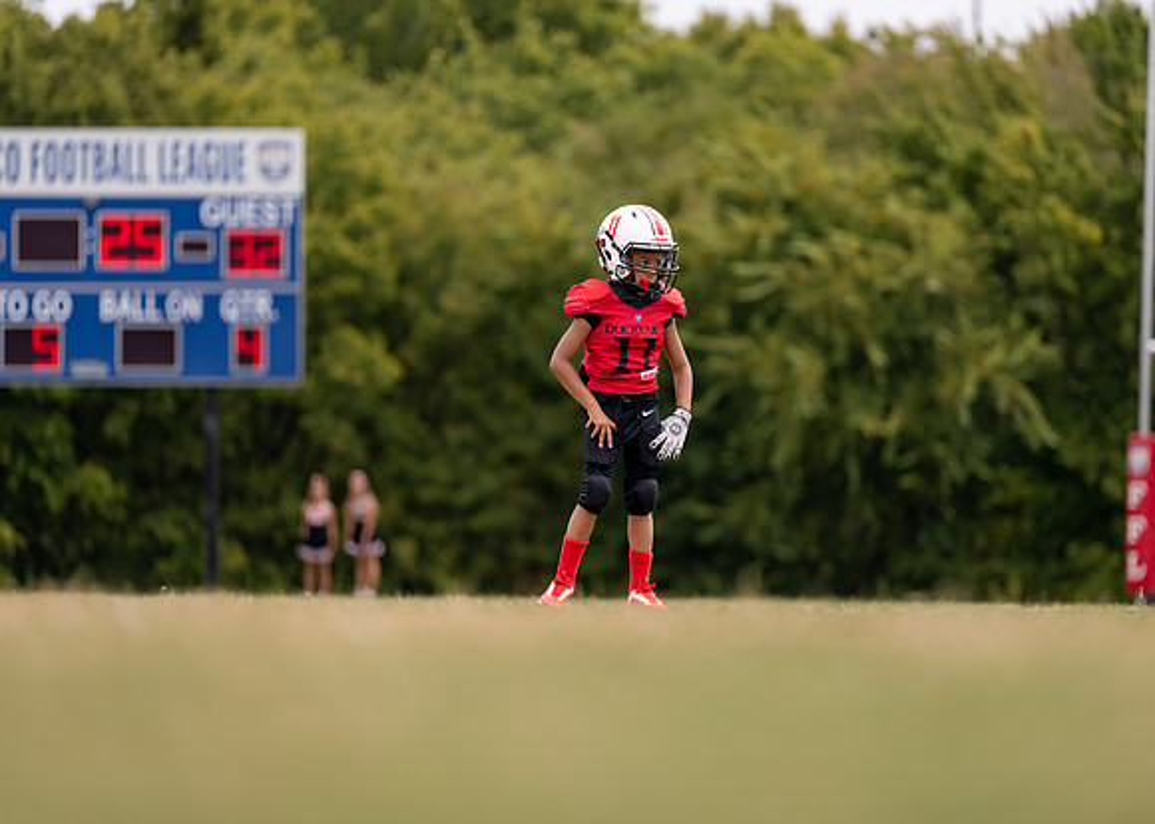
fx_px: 7101
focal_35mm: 217
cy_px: 411
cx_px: 615
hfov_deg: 9.3
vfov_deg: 6.6
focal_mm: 200
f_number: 2.8
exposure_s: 1/1600
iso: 100
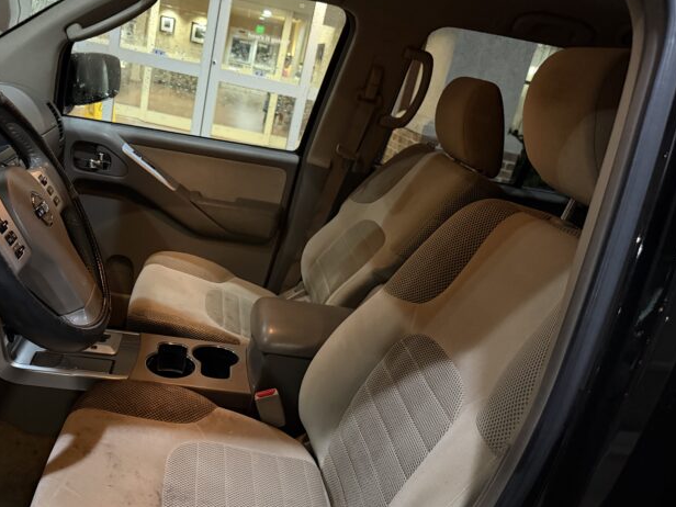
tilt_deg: -21.6
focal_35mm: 31
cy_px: 310
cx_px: 258
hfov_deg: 57.7
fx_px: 605
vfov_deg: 45.1
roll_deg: -12.0
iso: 1000
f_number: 1.78
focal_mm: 6.76
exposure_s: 1/30
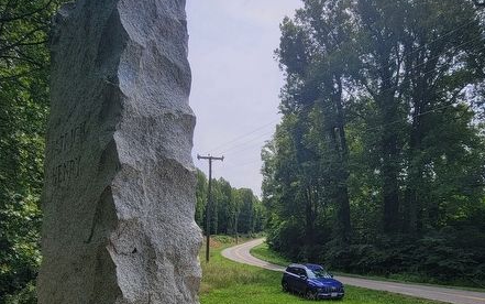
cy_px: 238
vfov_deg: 47.0
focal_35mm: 25
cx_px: 275
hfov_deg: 72.2
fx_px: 331
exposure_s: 1/1488
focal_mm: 2.2
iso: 50
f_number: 2.2
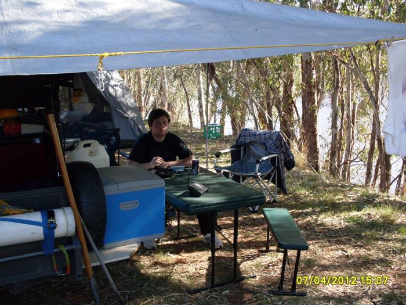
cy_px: 154
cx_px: 205
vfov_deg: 36.8
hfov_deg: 47.9
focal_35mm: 39
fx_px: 457
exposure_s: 1/180
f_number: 2.8
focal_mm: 6.3
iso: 80
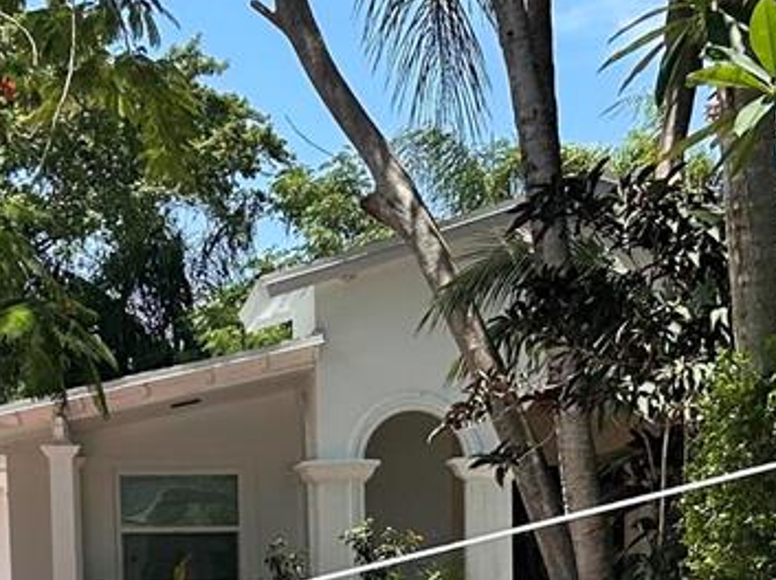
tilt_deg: -6.3
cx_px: 367
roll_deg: +1.0
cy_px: 808
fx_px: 2643
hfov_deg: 16.7
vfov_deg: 12.1
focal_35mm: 118
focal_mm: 5.7
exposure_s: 1/5076
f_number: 1.5
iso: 50
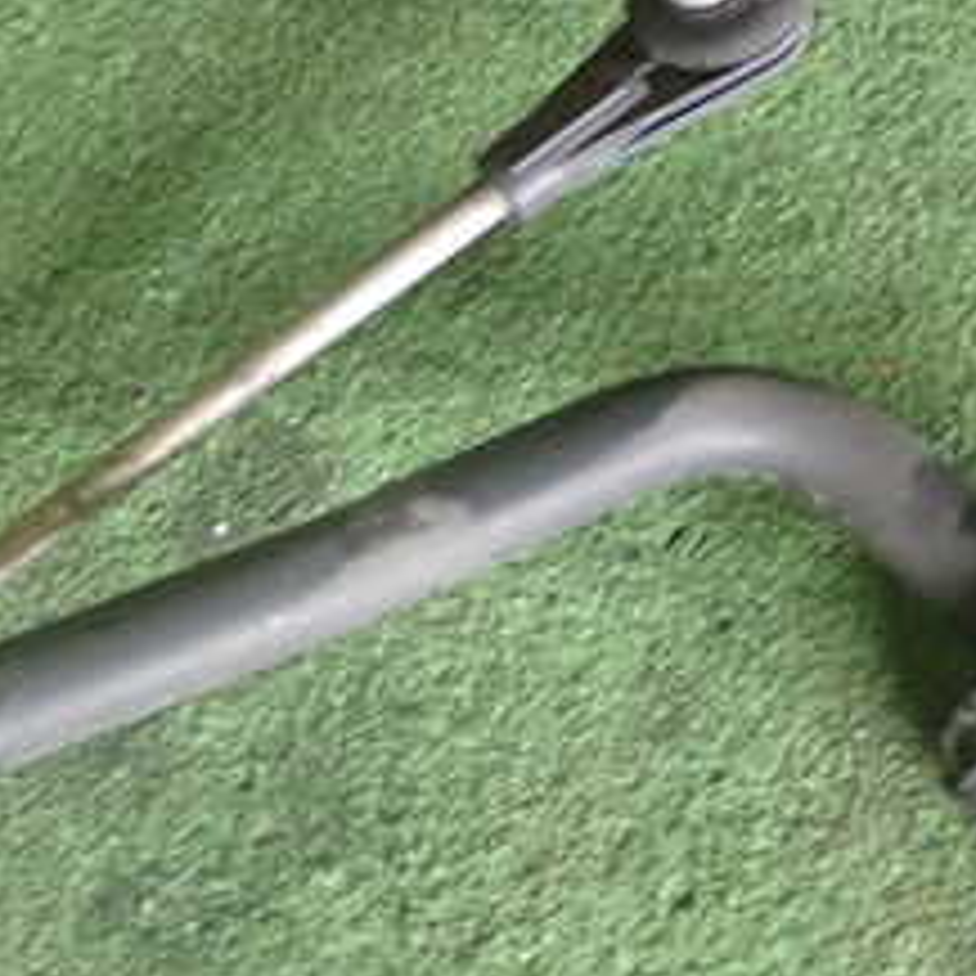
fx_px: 2967
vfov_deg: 18.7
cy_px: 387
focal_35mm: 93
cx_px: 256
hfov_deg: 18.6
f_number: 2.7
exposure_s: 1/40
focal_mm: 6.83
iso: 500
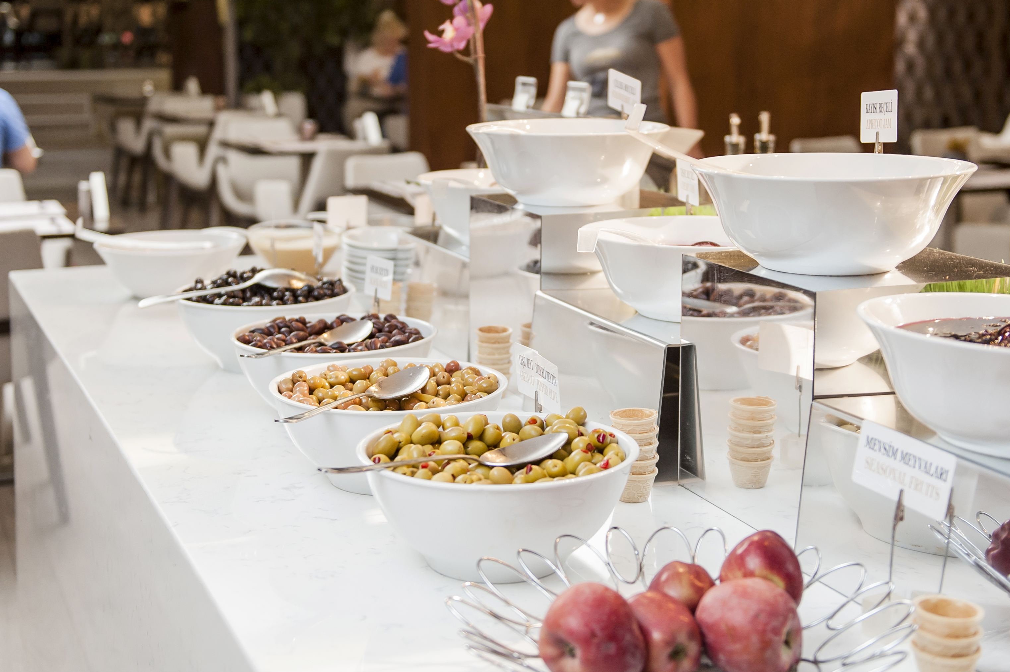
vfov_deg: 25.4
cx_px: 519
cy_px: 244
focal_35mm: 53
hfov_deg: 37.5
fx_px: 1486
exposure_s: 1/100
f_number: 2.8
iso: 500
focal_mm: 38
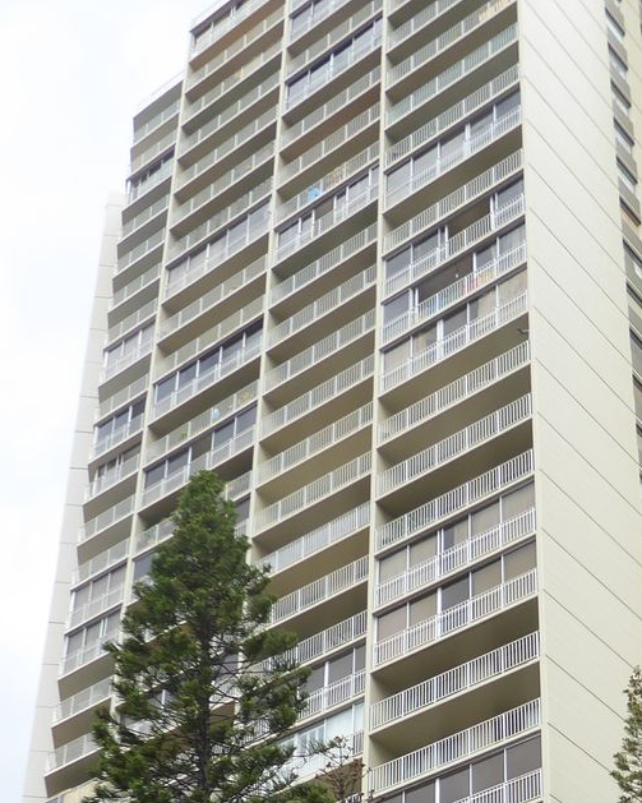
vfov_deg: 24.6
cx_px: 476
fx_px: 1710
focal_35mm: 72
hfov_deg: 21.1
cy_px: 880
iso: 80
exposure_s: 1/200
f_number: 3.5
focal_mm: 5
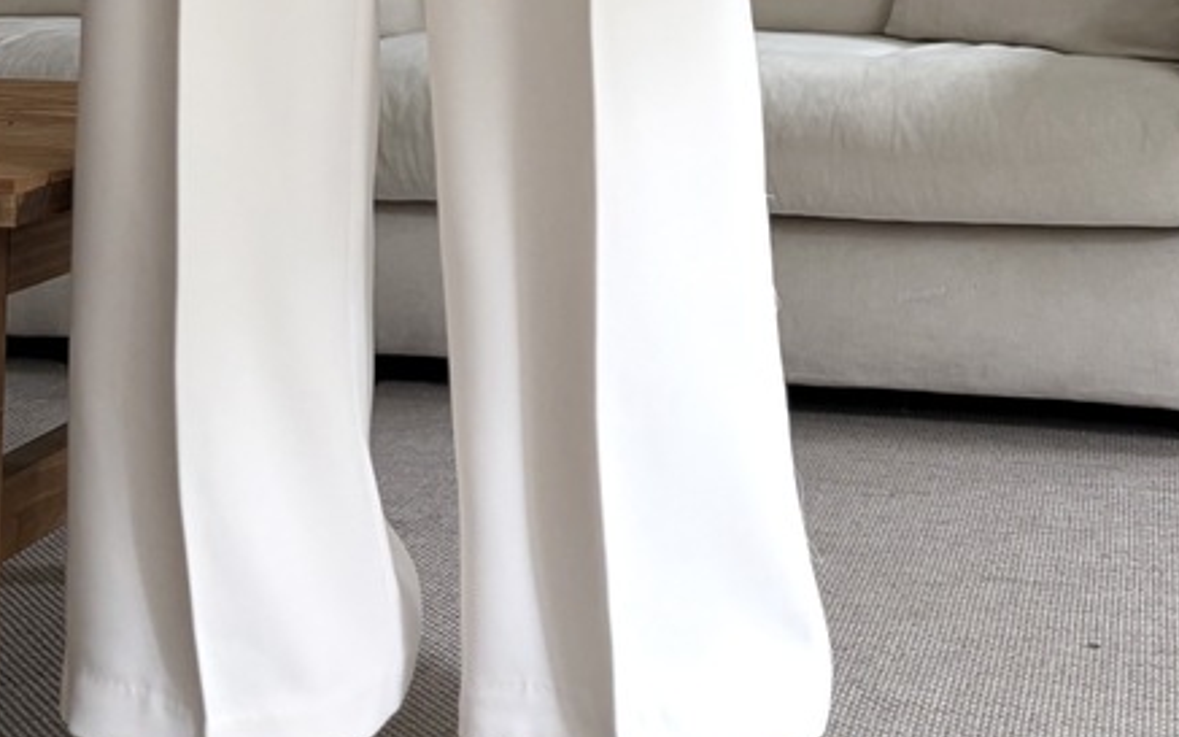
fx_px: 2024
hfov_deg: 32.5
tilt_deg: +5.0
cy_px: -294
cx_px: 629
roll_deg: -1.0
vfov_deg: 18.7
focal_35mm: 63
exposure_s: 1/122
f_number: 1.6
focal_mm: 5.96
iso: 125
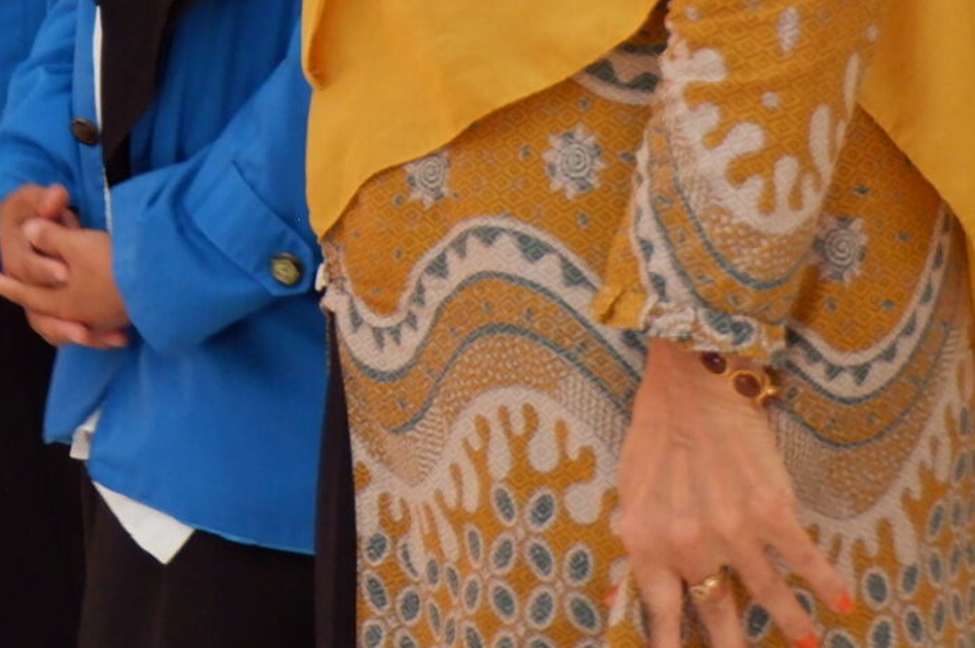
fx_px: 3841
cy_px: -291
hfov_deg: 13.6
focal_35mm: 142
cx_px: -476
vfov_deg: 9.4
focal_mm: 26.9
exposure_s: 1/125
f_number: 4.5
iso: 1600
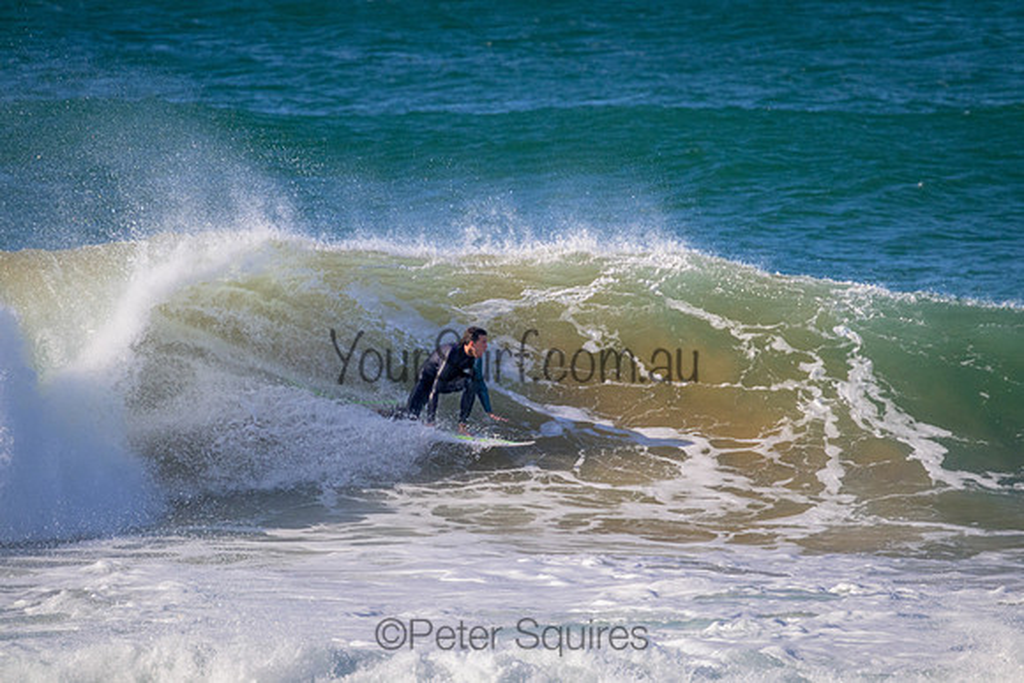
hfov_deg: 2.6
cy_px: 342
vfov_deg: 1.7
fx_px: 22760
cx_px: 512
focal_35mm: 800
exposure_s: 1/2000
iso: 1800
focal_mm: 800
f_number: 11
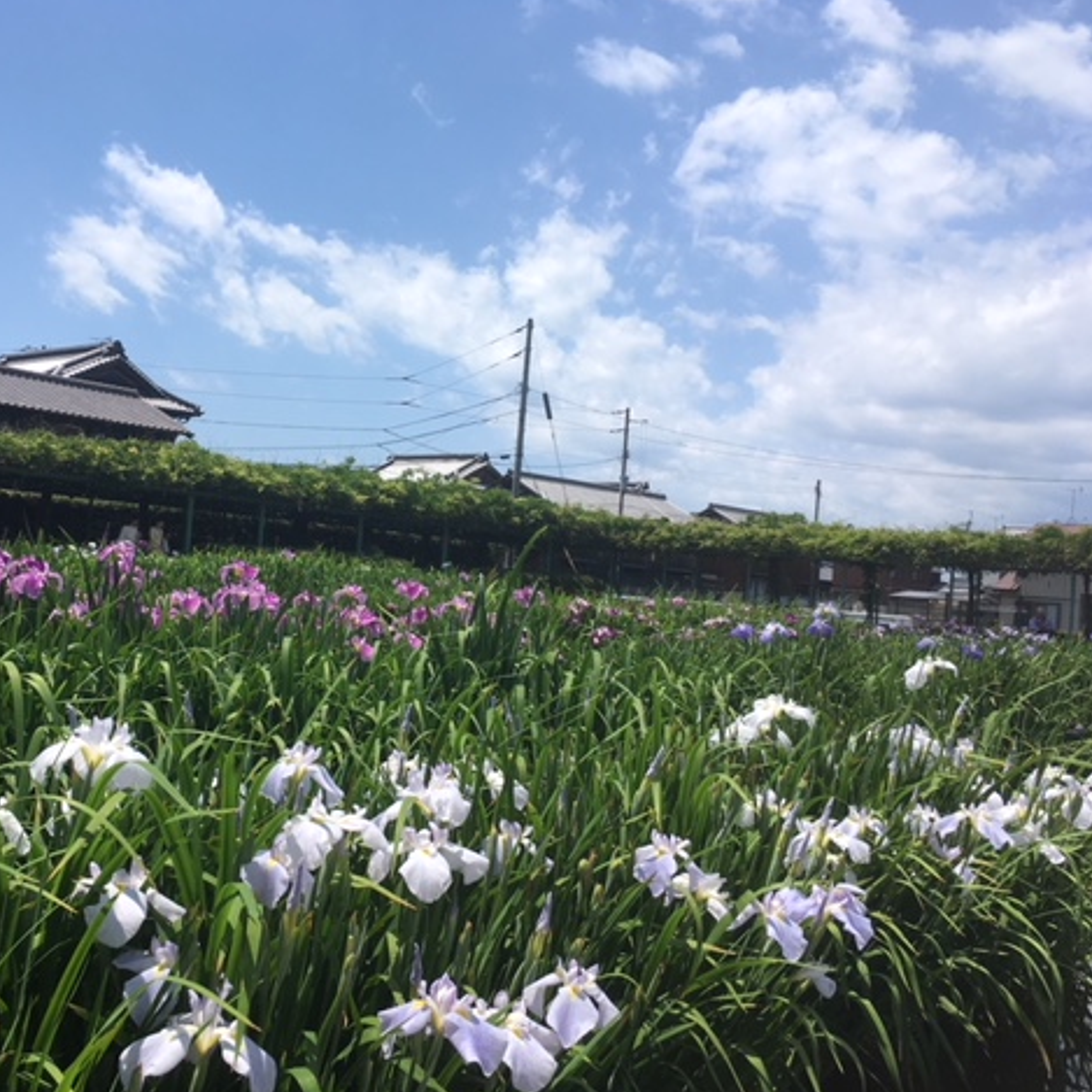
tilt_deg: -0.2
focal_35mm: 35
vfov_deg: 47.2
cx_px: 363
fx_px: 1249
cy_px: 540
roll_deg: -3.8
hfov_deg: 46.5
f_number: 2.2
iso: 25
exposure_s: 1/1876
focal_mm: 4.15
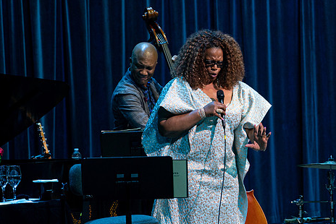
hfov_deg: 6.1
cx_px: 184
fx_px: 3166
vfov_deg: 4.1
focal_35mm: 339
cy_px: 137
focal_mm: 184
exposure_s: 1/250
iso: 2500
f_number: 6.3
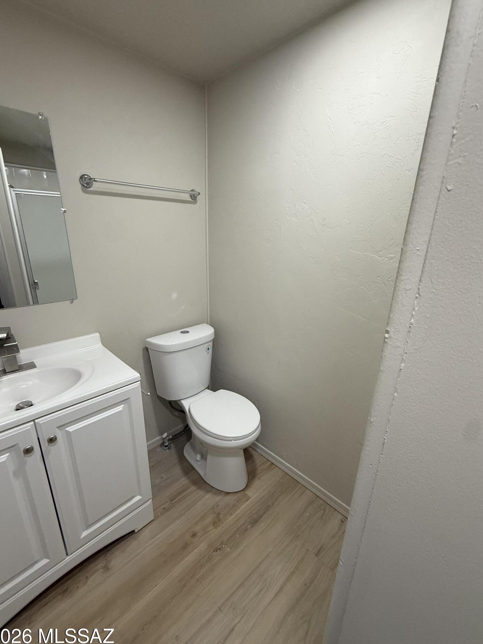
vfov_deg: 98.2
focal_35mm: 15
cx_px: 232
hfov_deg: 81.7
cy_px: 323
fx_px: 279
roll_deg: -1.7
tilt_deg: -17.3
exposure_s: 1/120
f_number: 2.2
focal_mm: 2.22
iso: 320
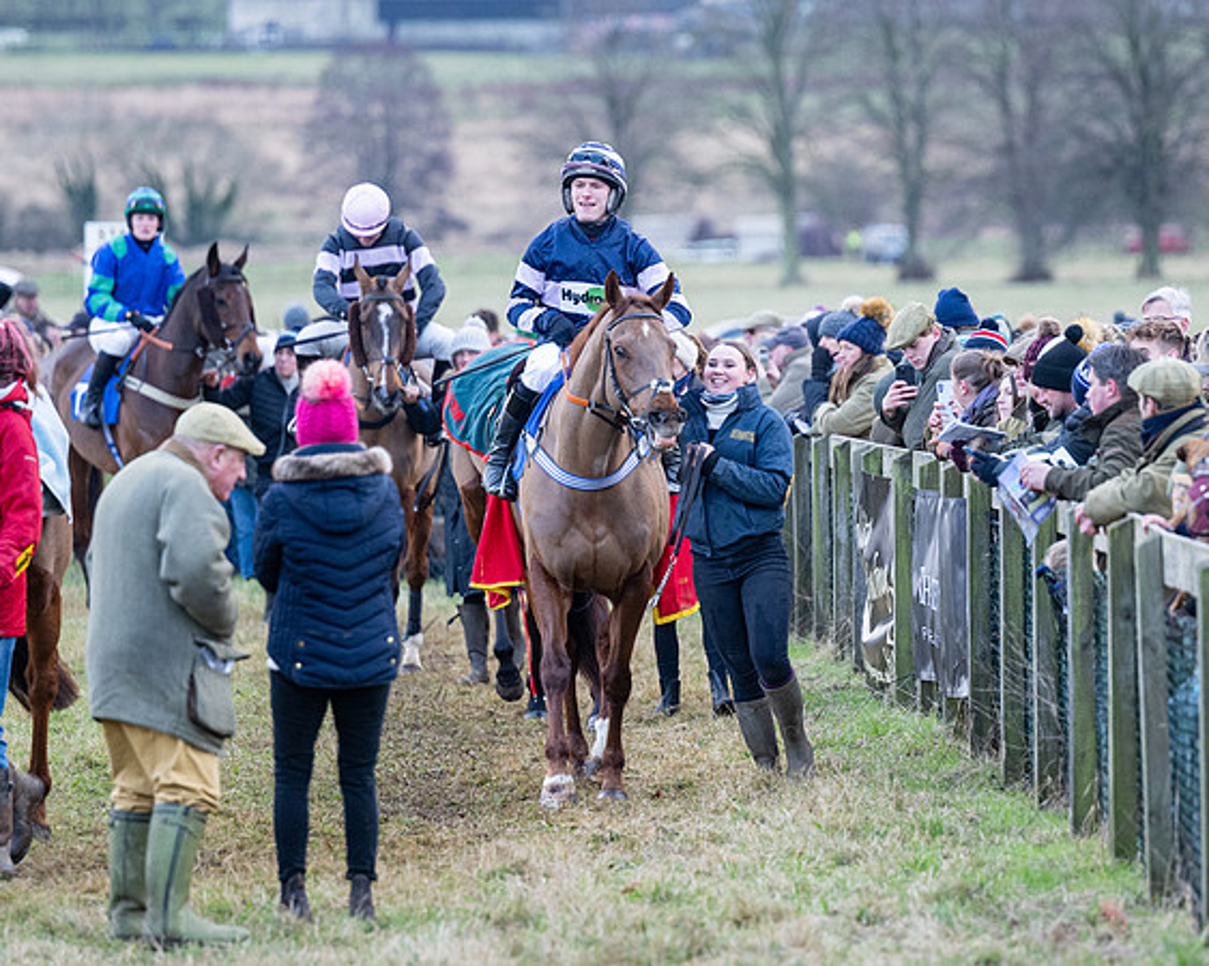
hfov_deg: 5.7
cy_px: 438
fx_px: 12080
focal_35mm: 338
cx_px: 705
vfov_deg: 4.6
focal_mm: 175
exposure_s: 1/400
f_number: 2.8
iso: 800
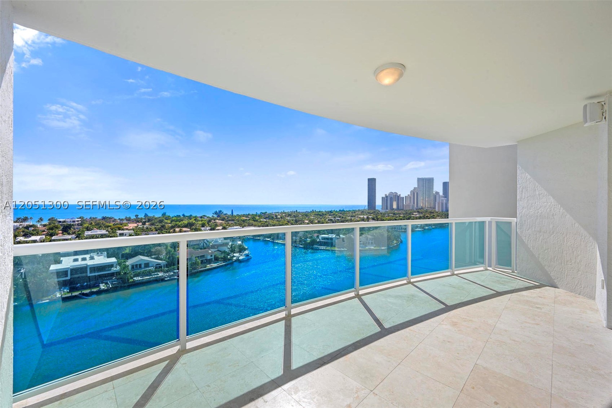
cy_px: 204
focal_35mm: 14
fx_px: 238
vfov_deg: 81.2
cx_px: 306
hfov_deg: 104.3
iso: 100
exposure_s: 1/80
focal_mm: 14
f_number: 13
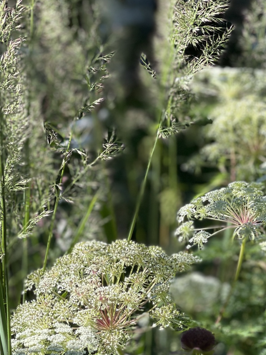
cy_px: 269
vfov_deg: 17.2
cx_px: 158
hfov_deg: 13.0
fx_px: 1168
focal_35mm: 114
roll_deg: +1.8
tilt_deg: +2.0
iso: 20
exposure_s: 1/229
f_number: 2.2
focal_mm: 7.5
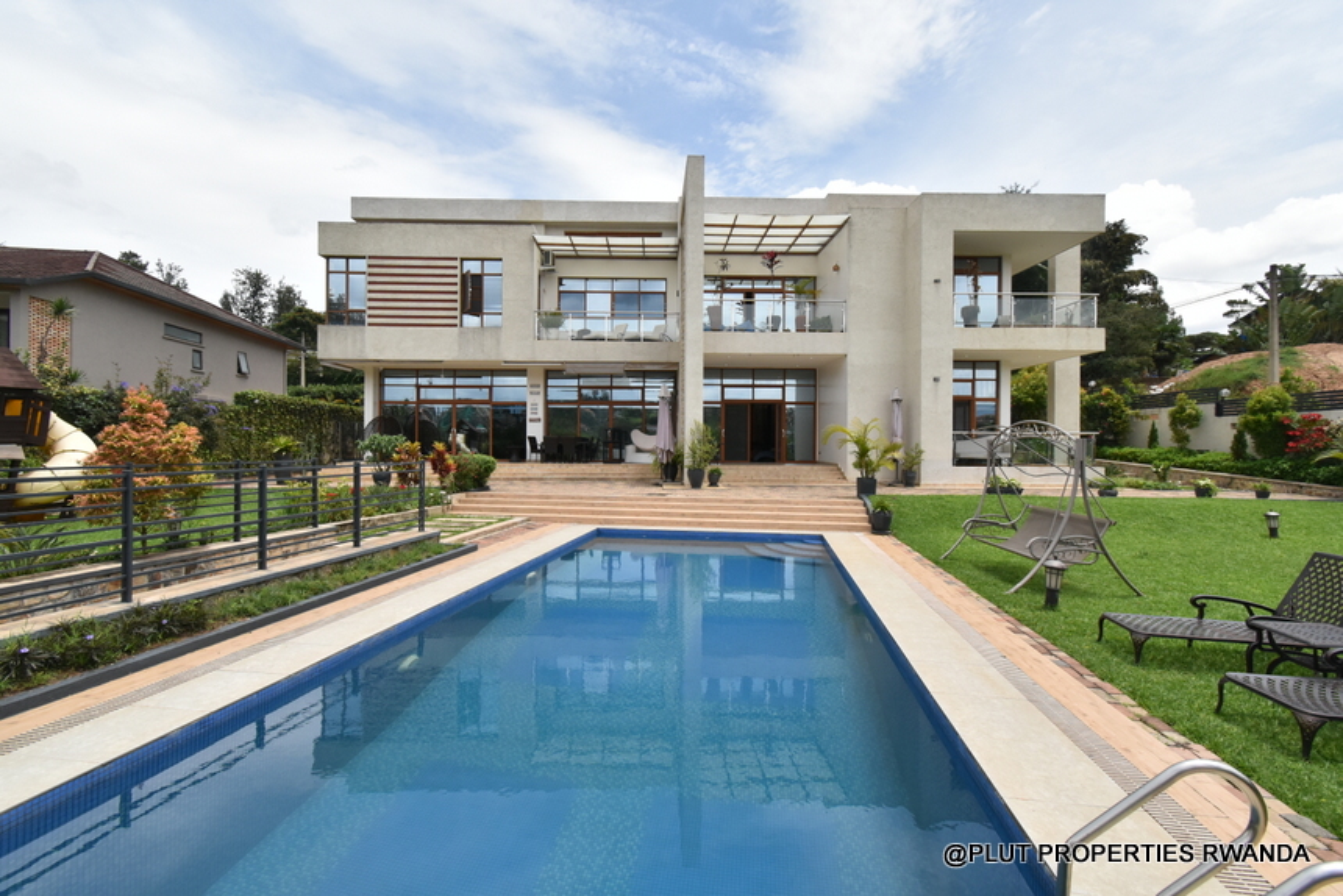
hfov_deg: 100.4
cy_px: 448
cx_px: 672
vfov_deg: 77.4
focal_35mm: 15
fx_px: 560
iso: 800
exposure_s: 1/1500
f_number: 8
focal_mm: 10
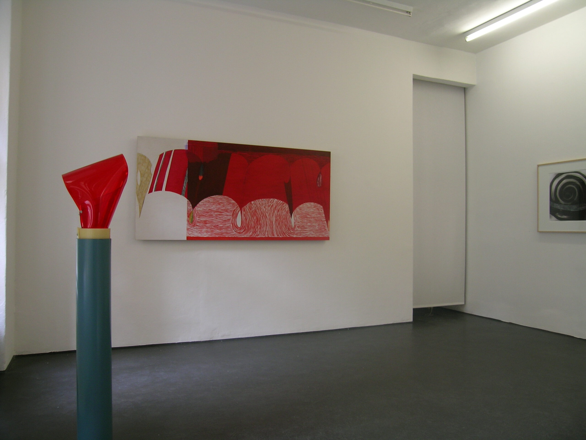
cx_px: 293
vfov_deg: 49.7
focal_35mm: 28
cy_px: 220
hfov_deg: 63.4
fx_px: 474
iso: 50
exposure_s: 1/15
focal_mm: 5.8
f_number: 4
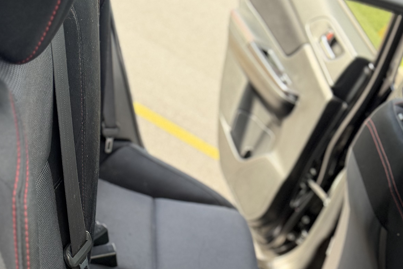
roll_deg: -44.8
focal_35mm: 61
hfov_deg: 32.5
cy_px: 380
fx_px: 683
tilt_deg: -32.0
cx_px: 280
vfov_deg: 19.9
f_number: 1.78
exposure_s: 1/239
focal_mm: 6.76
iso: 200
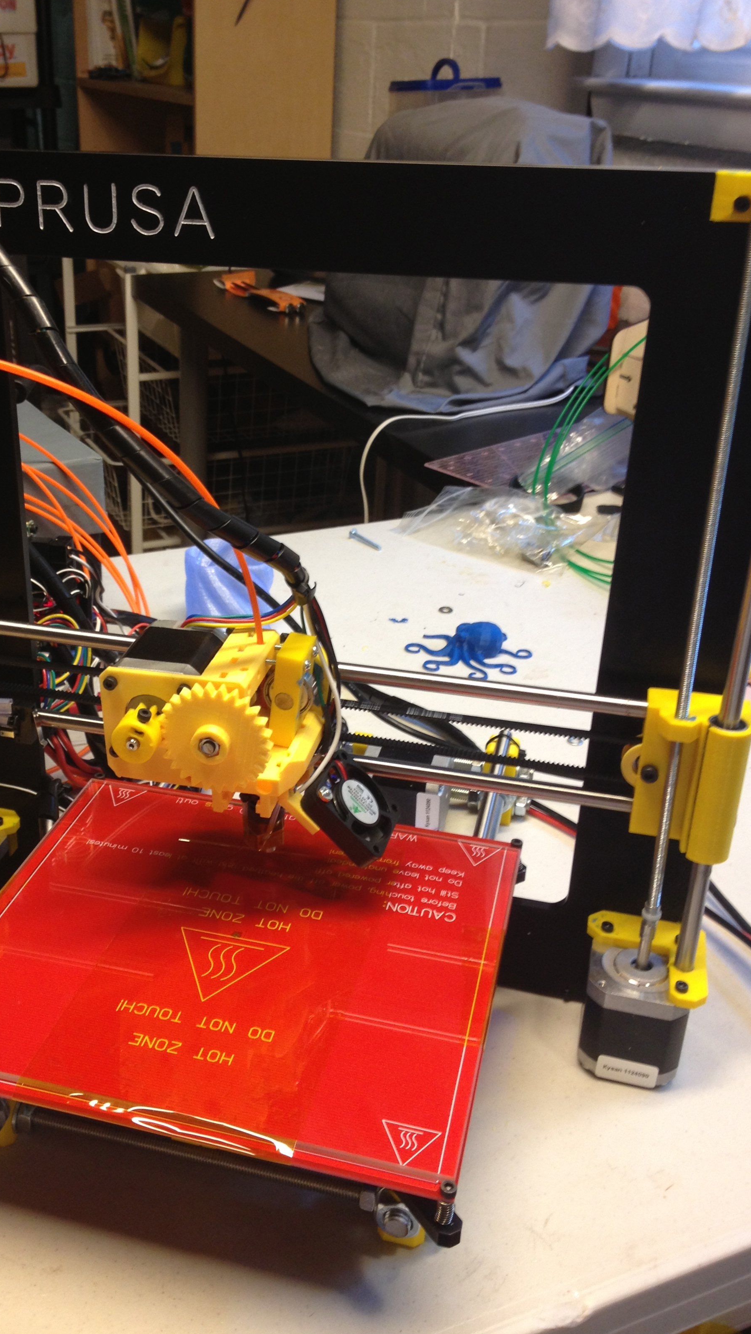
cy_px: 677
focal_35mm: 39
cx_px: 259
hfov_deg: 30.2
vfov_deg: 51.6
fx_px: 1381
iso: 64
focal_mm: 4.28
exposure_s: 1/20
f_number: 2.4
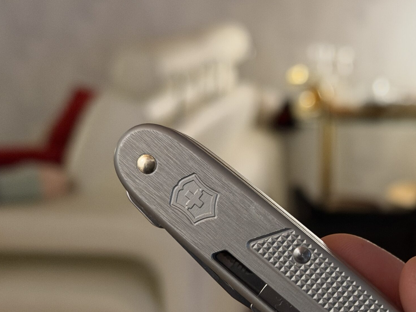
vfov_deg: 17.6
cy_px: 255
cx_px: 294
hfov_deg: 23.4
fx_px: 997
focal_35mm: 83
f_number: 1.78
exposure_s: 1/25
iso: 640
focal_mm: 6.76
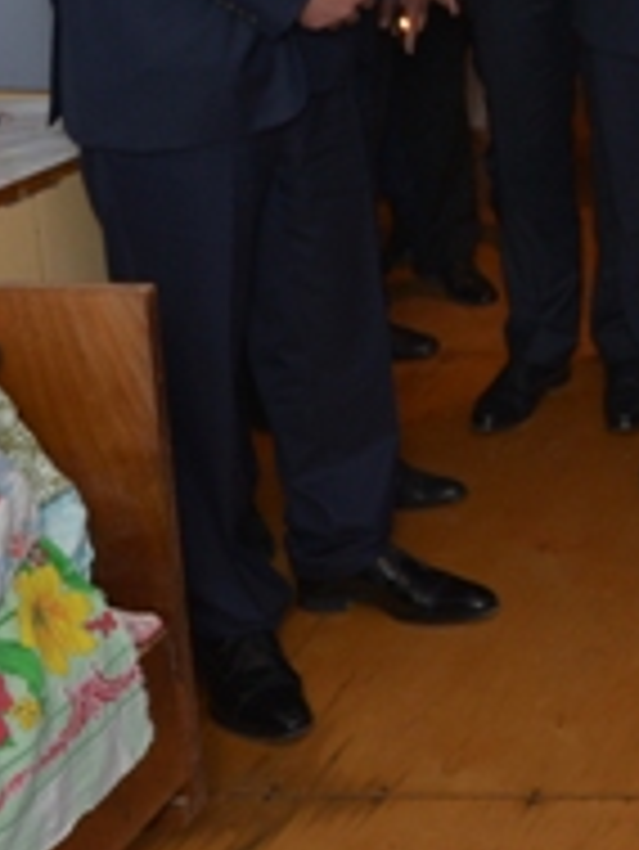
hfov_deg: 16.1
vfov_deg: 23.6
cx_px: 1138
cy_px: -58
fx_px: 1918
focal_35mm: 78
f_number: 6.3
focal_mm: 24
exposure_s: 1/60
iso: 500
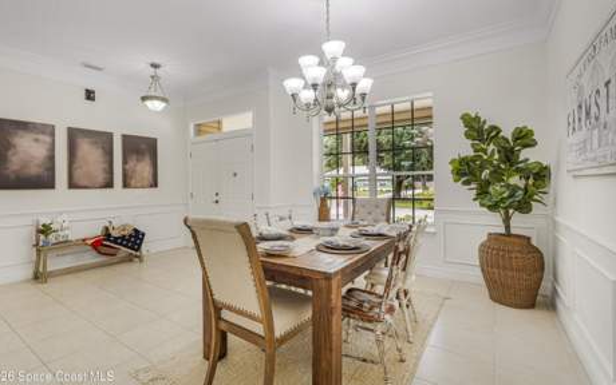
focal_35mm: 17
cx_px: 299
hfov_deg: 94.3
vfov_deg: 68.0
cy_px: 182
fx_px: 286
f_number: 8
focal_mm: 16
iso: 400
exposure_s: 1/25
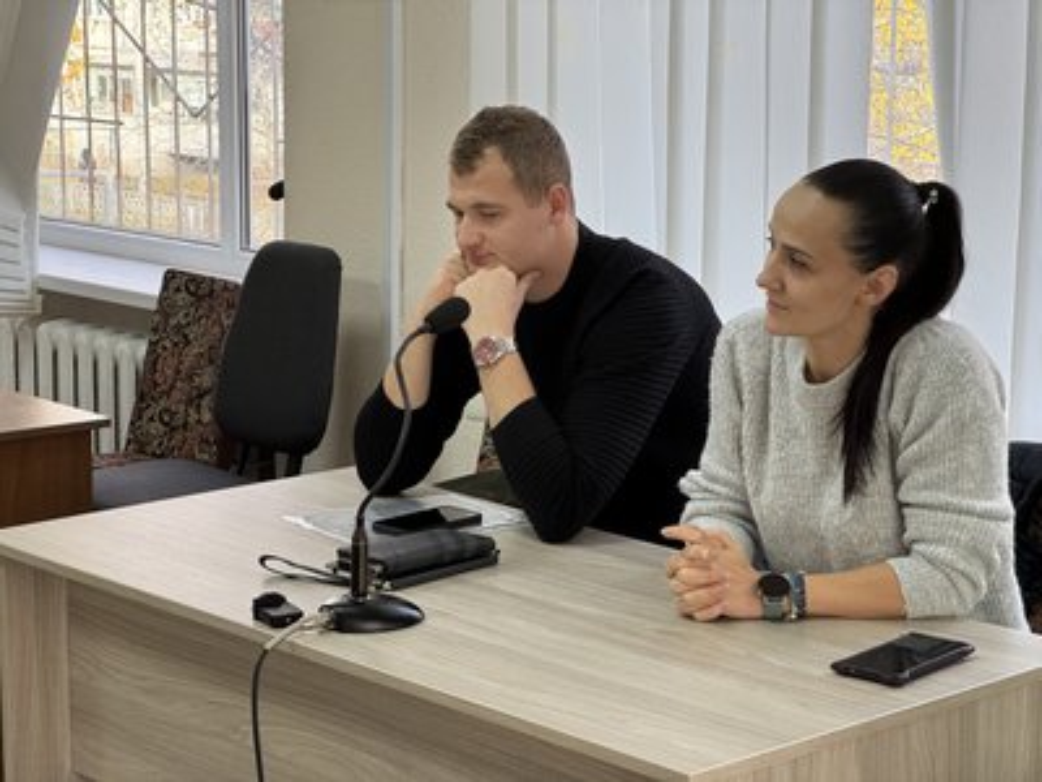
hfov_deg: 25.3
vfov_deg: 19.1
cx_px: 521
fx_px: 2318
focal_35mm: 77
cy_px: 391
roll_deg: -0.6
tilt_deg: -10.0
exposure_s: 1/100
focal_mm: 9
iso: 160
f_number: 2.8
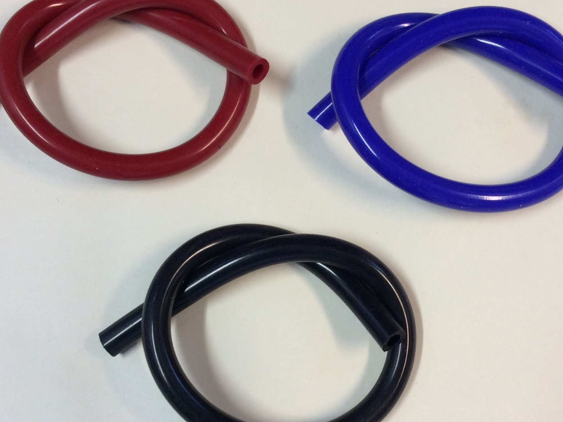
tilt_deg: -81.3
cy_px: 226
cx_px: 302
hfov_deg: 36.2
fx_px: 862
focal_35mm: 53
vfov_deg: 27.5
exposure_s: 1/25
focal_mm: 3.3
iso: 40
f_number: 2.4
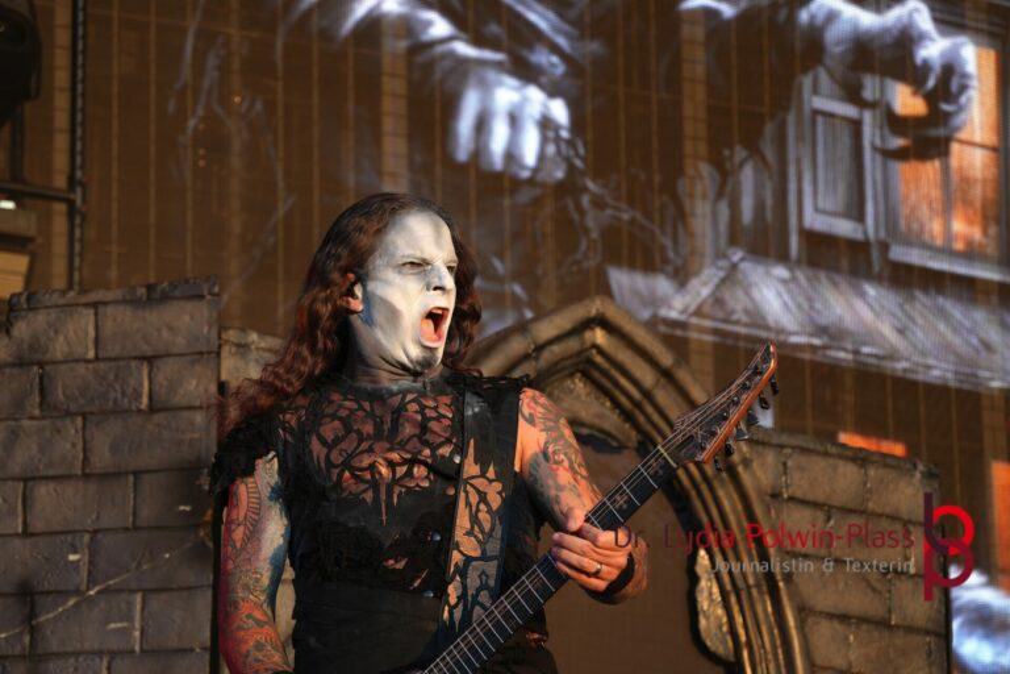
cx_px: 505
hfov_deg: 14.0
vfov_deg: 9.3
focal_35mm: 147
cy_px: 337
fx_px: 4124
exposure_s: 1/160
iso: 160
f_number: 5.6
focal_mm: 98
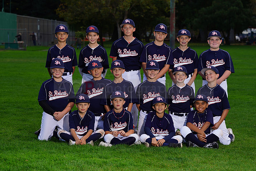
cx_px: 128
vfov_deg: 9.4
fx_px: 1038
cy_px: 86
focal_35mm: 146
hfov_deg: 14.1
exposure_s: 1/200
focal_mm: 146
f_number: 8
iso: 160
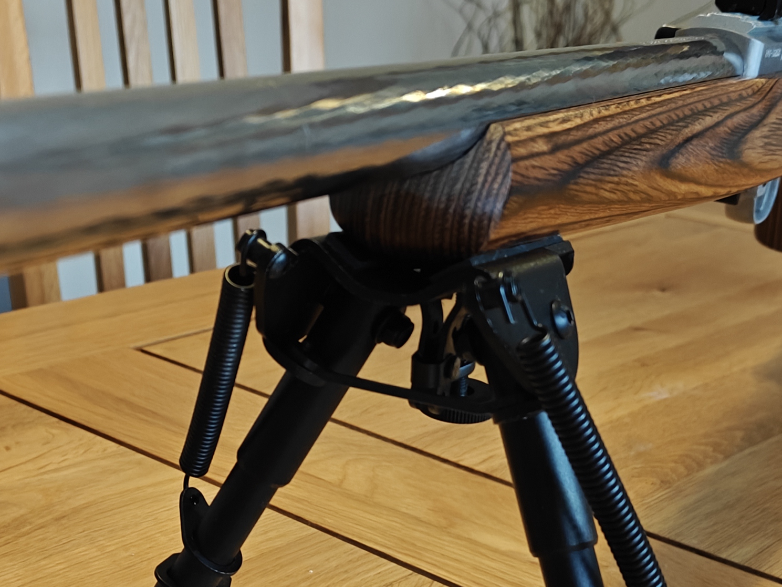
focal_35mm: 66
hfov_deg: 29.2
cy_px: 390
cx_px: 250
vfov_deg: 22.2
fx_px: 1491
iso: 1250
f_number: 1.8
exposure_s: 1/50
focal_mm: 5.59
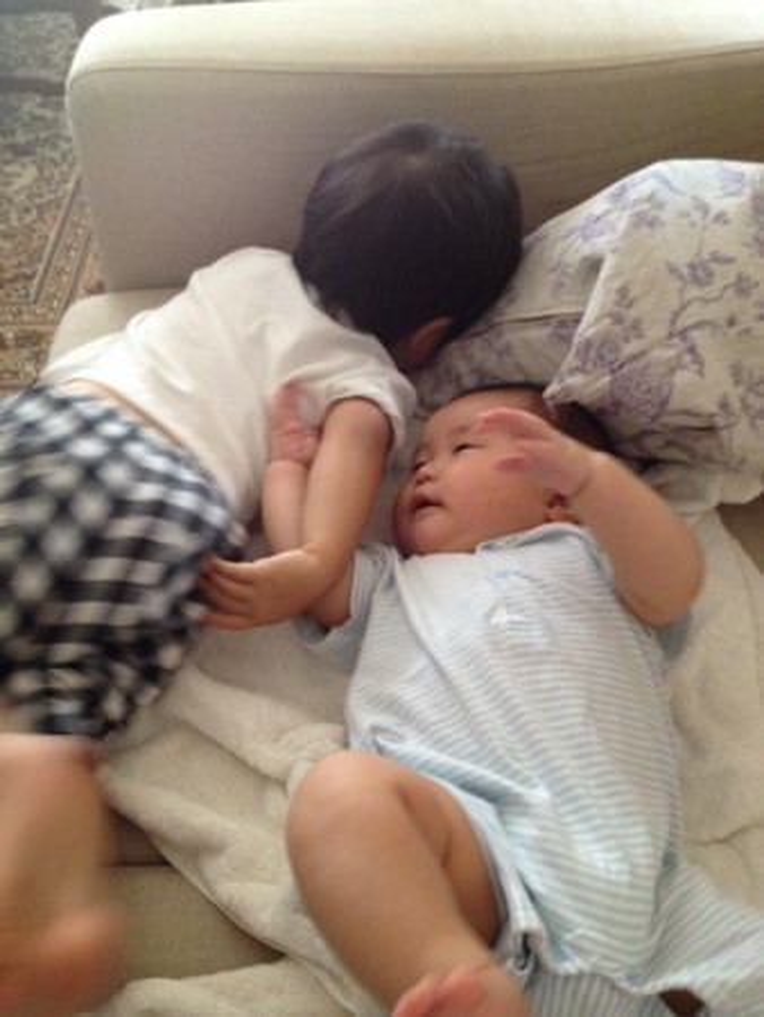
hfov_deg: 40.7
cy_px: 508
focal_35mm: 35
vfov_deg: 52.6
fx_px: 1029
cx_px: 382
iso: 200
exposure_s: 1/20
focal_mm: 4.28
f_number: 2.4
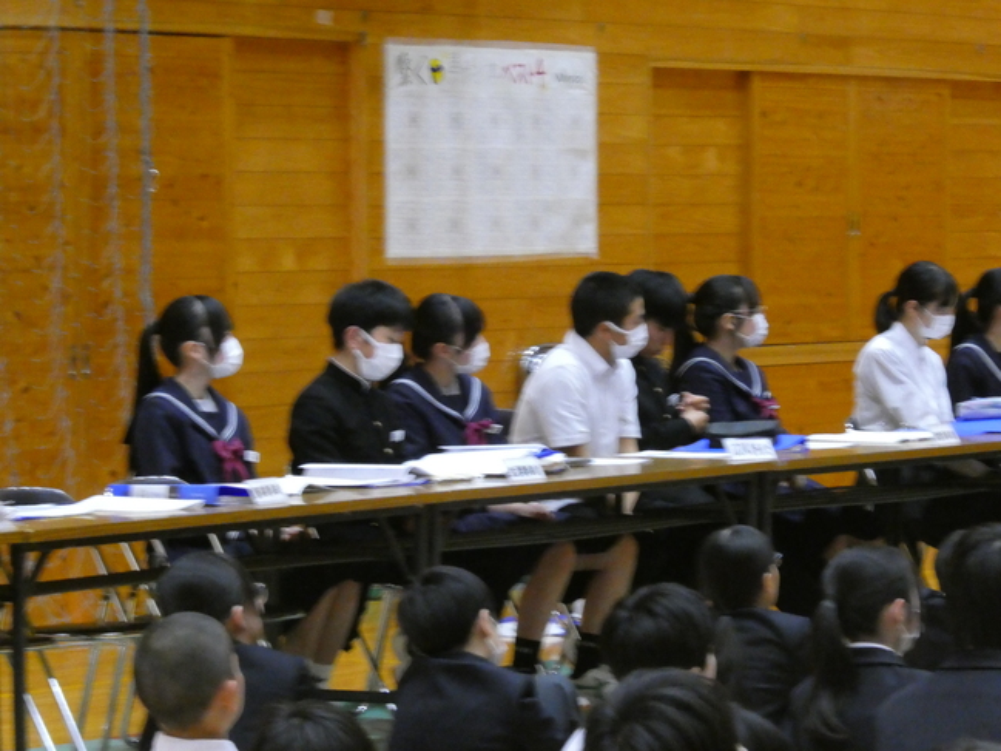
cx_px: 500
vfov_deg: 8.0
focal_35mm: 185
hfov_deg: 10.7
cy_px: 376
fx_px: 5351
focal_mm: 33.2
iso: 1600
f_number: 6.3
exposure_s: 1/50
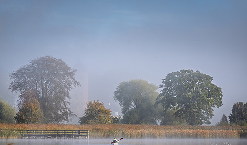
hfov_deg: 9.5
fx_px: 1481
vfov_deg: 5.6
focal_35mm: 224
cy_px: 98
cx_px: 114
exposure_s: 1/400
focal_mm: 170
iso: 160
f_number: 5.6
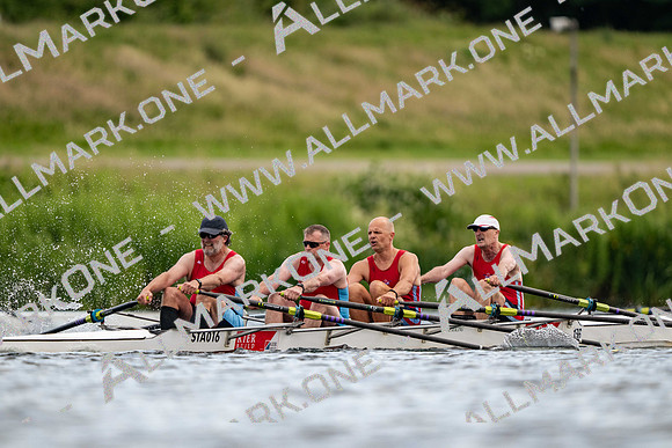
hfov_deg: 2.5
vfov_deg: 1.6
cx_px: 336
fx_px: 15683
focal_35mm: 840
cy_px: 224
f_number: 5.6
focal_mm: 840
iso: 800
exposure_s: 1/2500
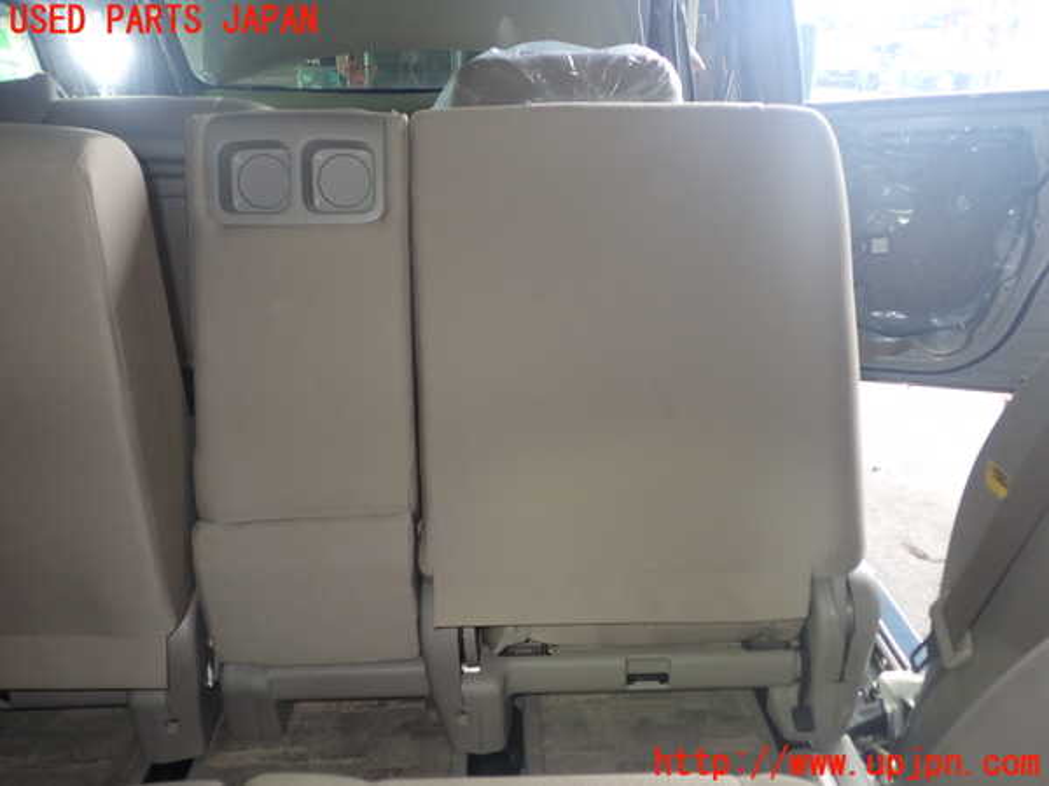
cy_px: 393
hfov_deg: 60.0
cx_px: 524
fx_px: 909
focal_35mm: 30
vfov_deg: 46.8
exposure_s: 1/30
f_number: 2.3
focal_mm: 5.4
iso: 200
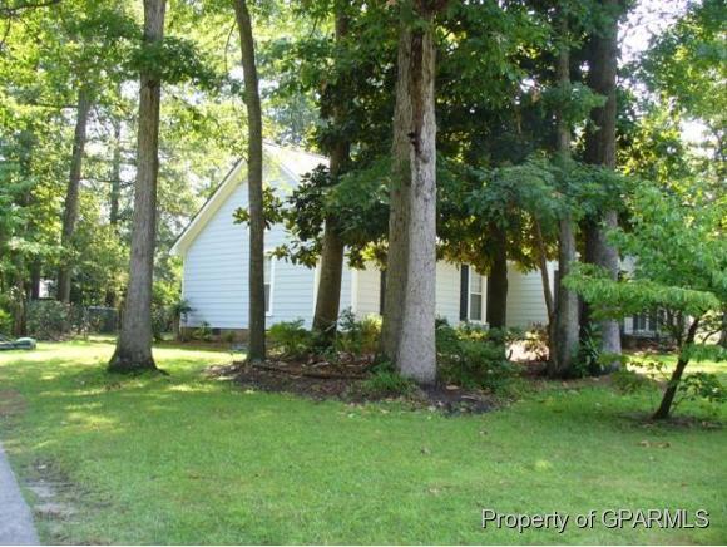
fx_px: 778
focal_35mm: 37
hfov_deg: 50.1
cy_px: 274
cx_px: 364
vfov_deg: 38.7
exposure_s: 1/80
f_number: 2.8
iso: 80
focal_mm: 6.1
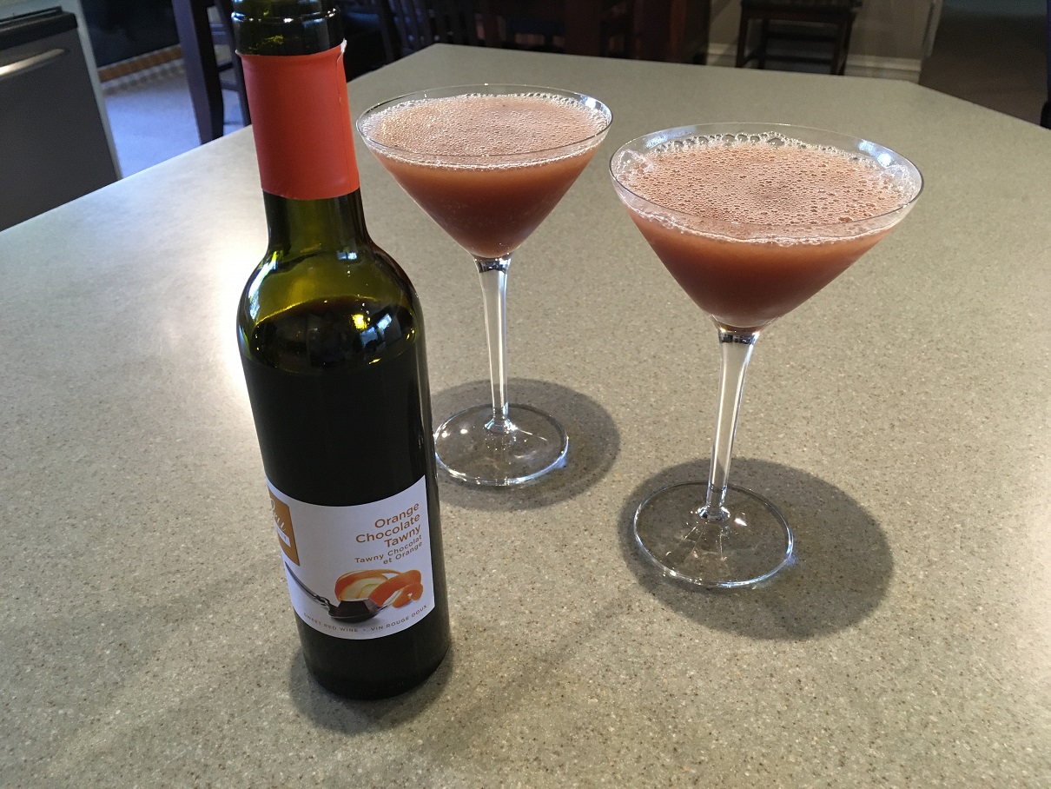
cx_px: 526
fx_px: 881
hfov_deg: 61.6
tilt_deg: -33.0
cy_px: 394
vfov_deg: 48.2
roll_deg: +0.7
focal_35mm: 29
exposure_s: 1/30
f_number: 2.2
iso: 125
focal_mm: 4.15
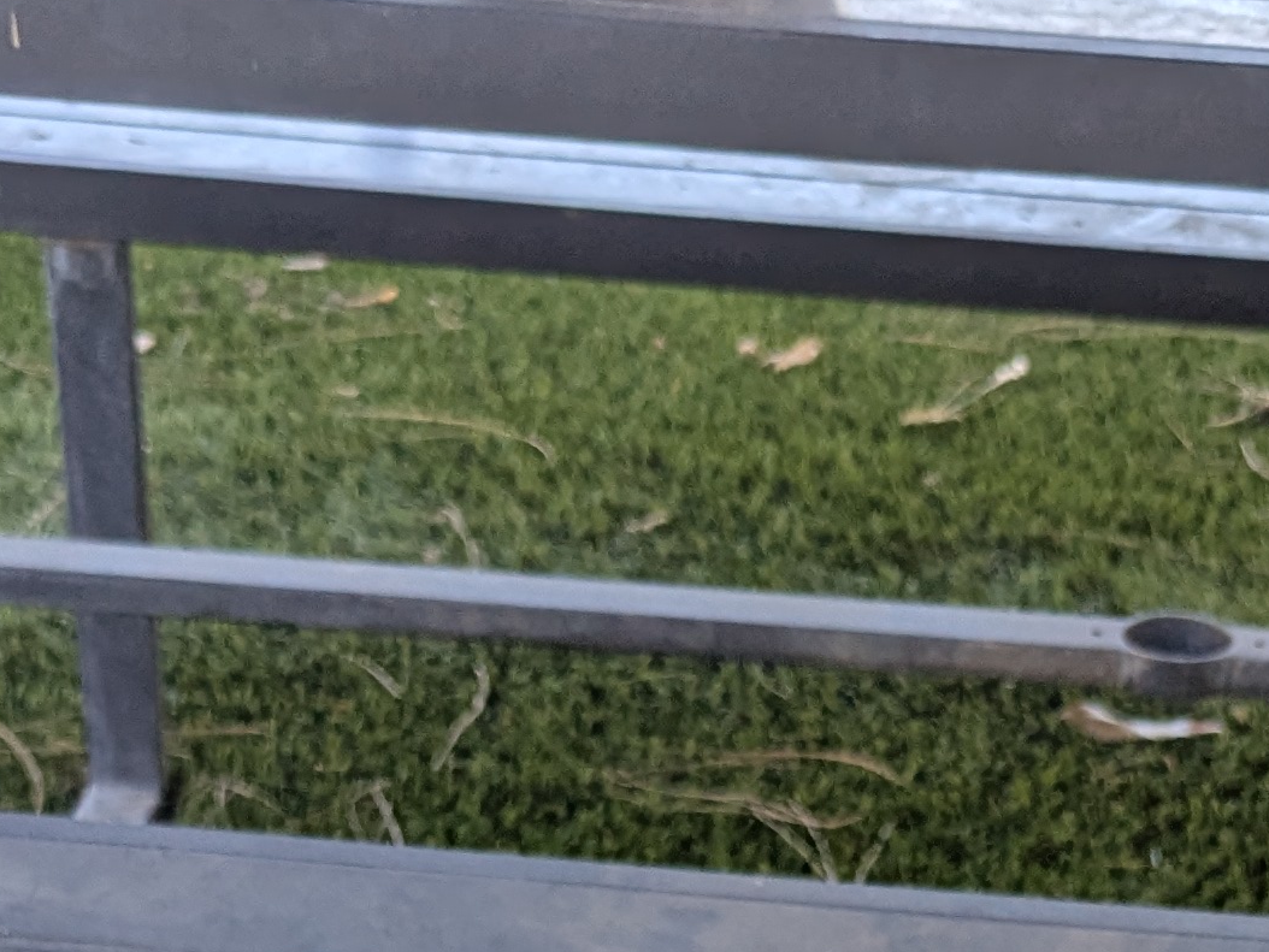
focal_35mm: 93
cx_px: 832
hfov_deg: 21.0
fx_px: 3410
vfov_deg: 13.8
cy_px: 1811
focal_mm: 6.81
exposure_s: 1/262
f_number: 1.85
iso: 65
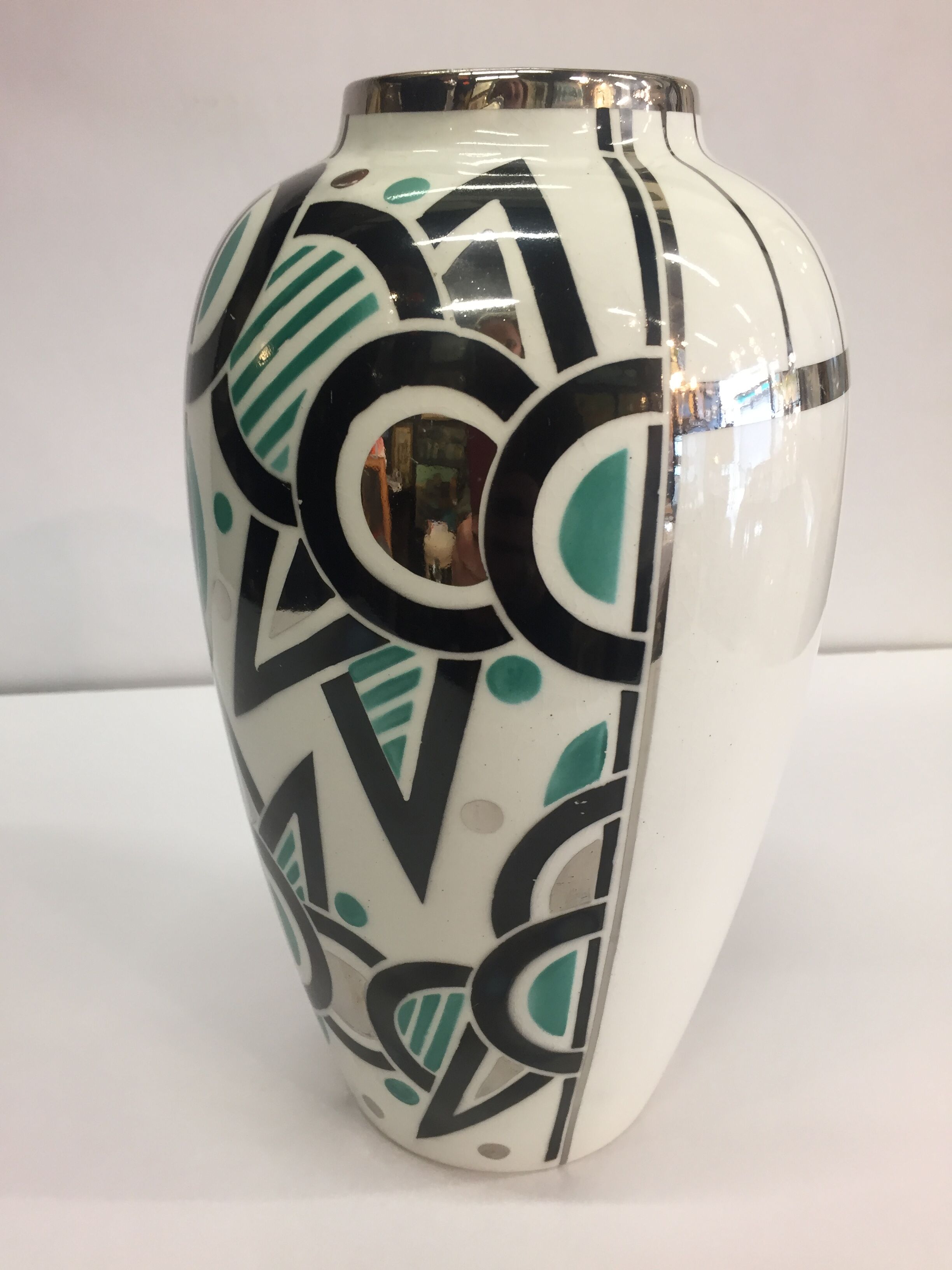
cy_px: 635
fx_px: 1063
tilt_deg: -20.8
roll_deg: -0.7
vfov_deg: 61.7
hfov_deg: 48.2
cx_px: 476
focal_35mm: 29
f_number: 2.2
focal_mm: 4.15
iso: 80
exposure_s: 1/33
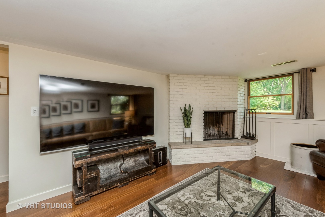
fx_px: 126
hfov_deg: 104.2
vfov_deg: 81.2
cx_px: 162
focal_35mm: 14
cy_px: 108
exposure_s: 1/15
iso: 200
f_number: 8
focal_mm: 14
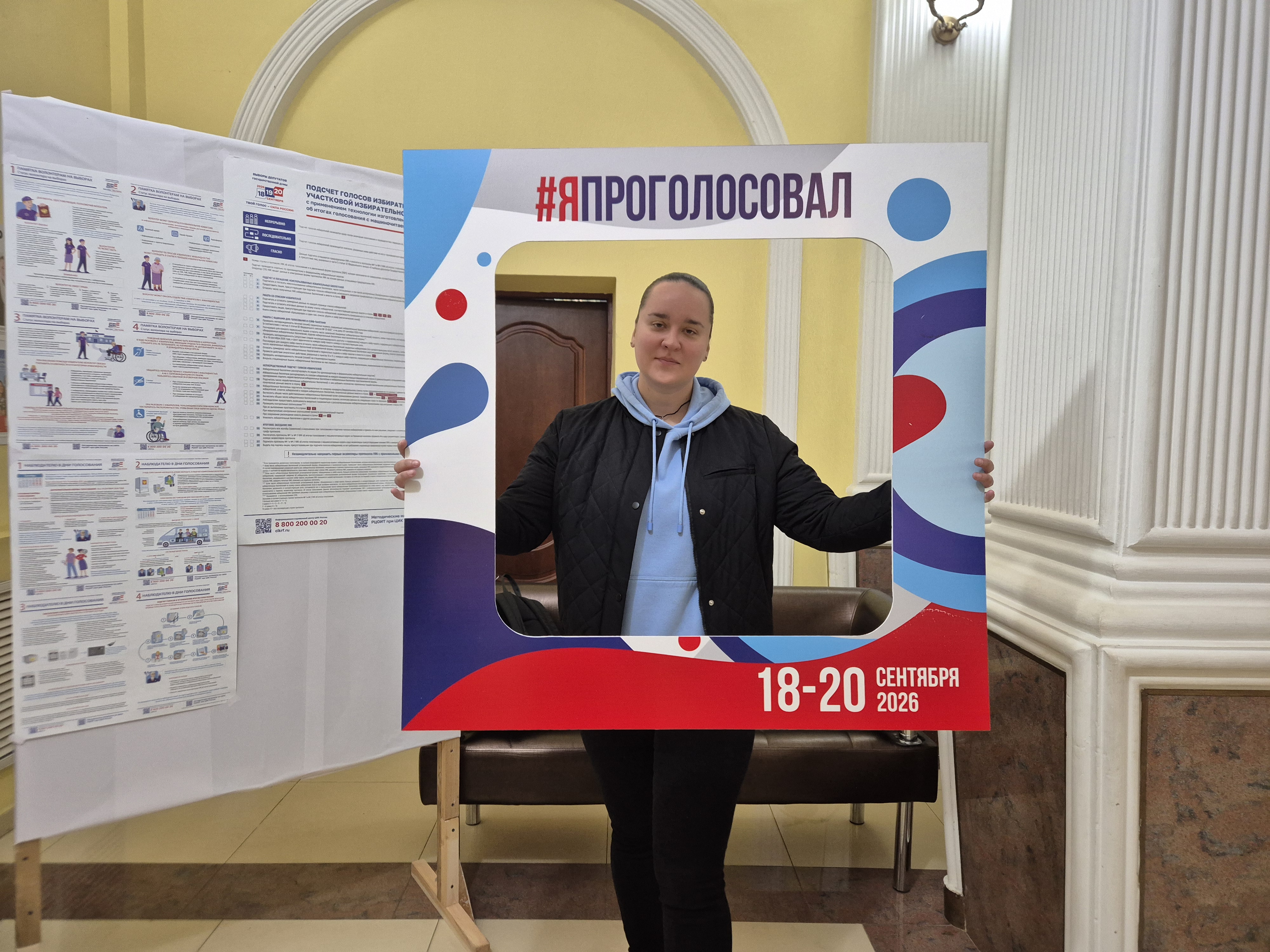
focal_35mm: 23
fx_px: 844
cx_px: 635
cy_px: 476
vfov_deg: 58.9
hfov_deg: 73.9
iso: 500
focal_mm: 5.4
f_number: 1.8
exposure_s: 1/100
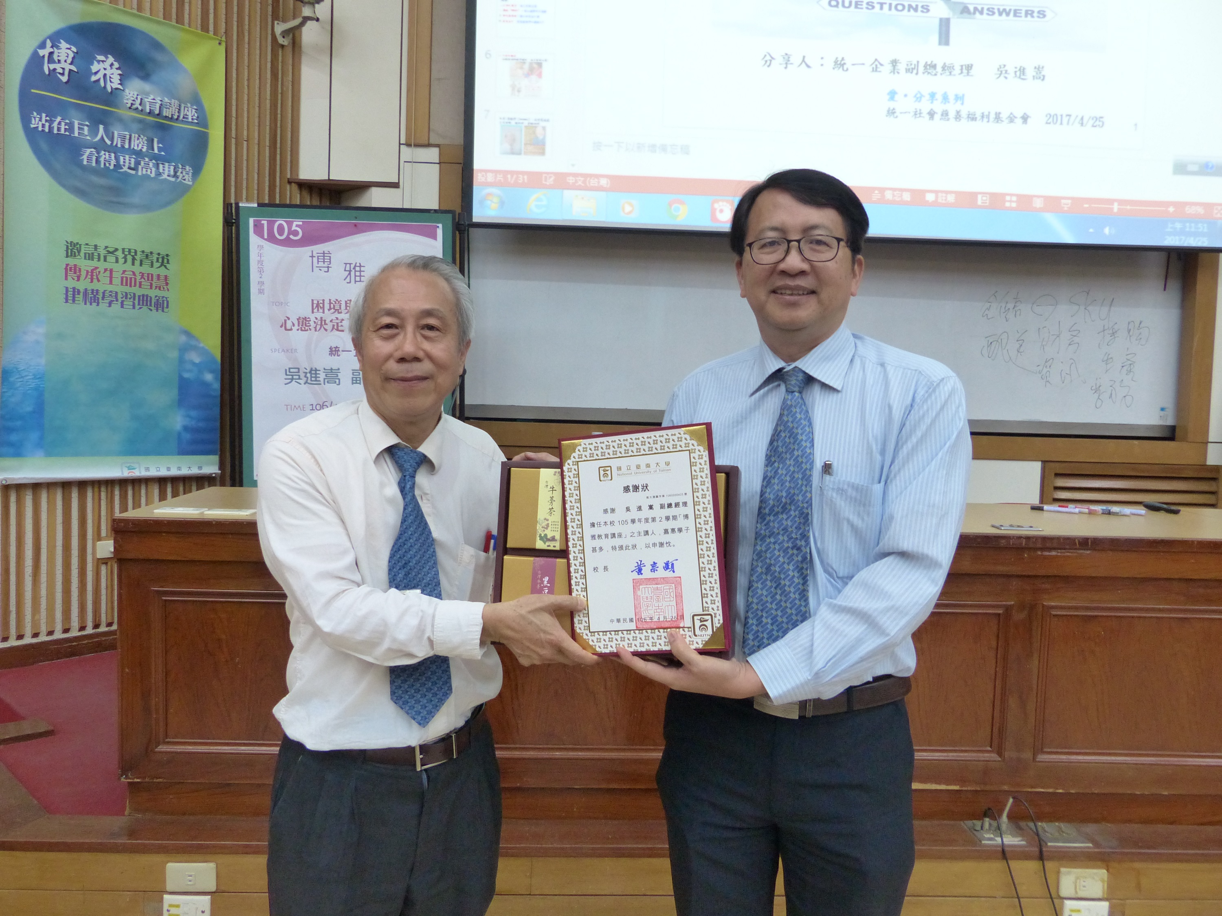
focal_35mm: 27
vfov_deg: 51.4
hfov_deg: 65.3
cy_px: 458
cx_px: 611
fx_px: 953
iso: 400
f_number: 2.8
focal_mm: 4.9
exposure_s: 1/40
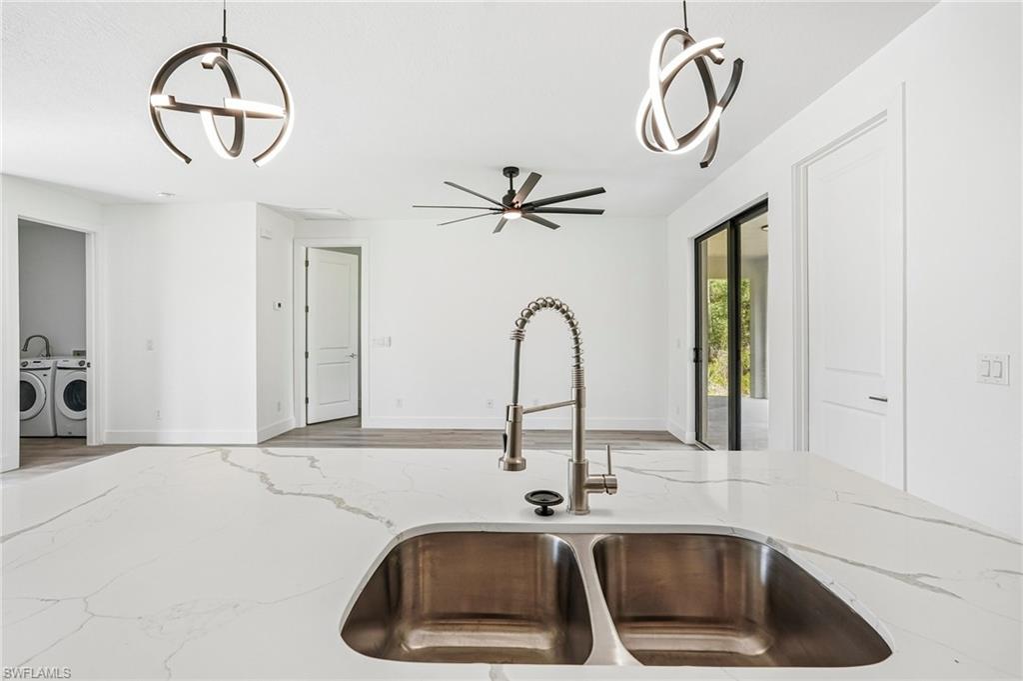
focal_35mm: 16
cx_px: 512
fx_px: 454
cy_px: 340
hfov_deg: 96.8
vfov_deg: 73.7
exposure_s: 1/60
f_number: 8
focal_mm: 16
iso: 400
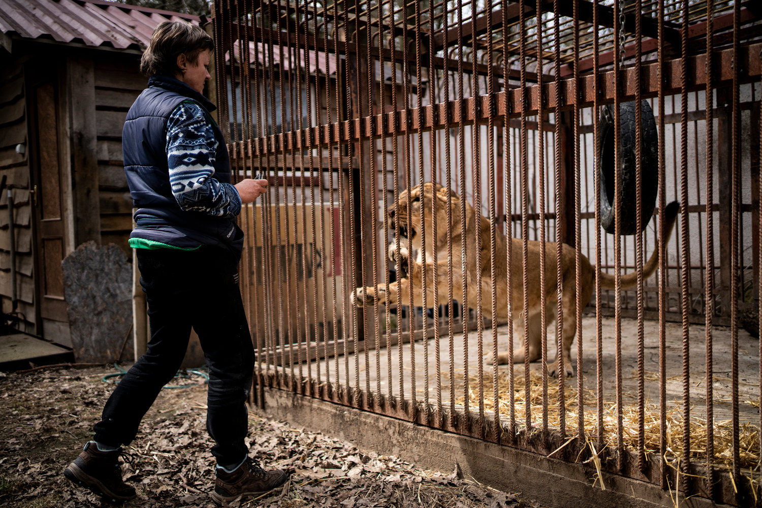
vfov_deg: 37.9
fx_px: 741
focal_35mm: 35
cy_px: 254
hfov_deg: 54.4
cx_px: 381
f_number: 2
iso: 500
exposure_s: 1/8000
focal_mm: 35
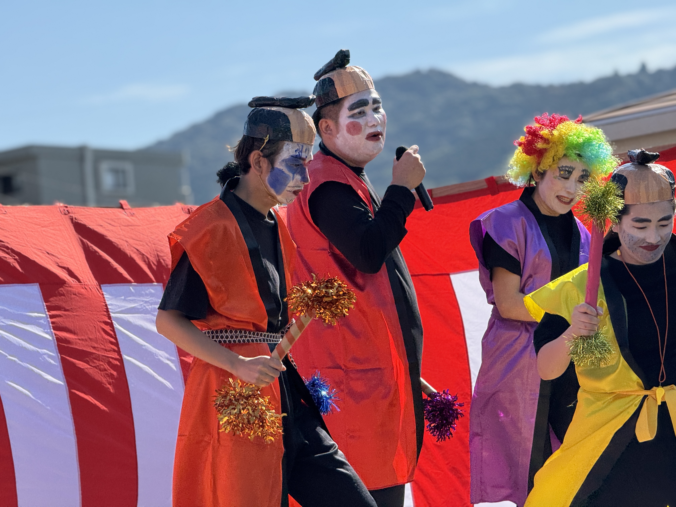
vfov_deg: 12.3
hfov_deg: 16.4
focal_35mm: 120
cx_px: 338
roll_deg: +5.9
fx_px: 2343
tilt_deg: +3.5
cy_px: 254
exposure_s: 1/1248
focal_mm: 15.66
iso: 50
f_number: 2.8
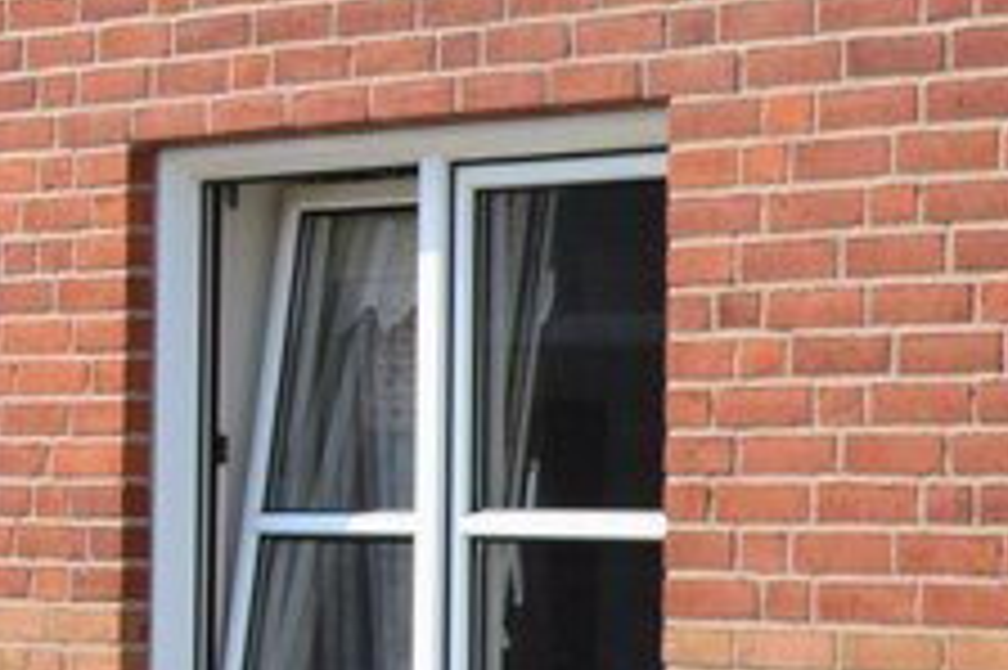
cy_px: 65
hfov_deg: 7.5
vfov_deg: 5.2
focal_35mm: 261
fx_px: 7302
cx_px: -1125
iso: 400
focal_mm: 38
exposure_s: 1/400
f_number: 11
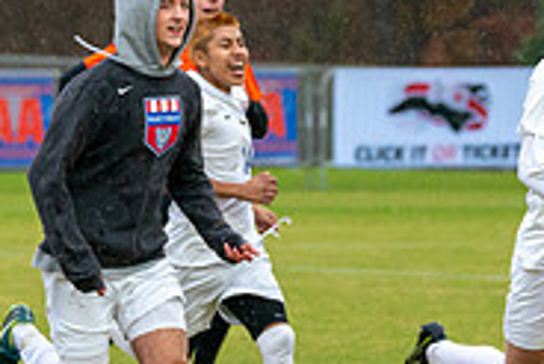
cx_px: 383
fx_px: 10026
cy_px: 230
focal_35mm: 663
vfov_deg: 2.1
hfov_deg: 3.1
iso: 3200
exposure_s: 1/1000
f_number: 5.6
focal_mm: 200
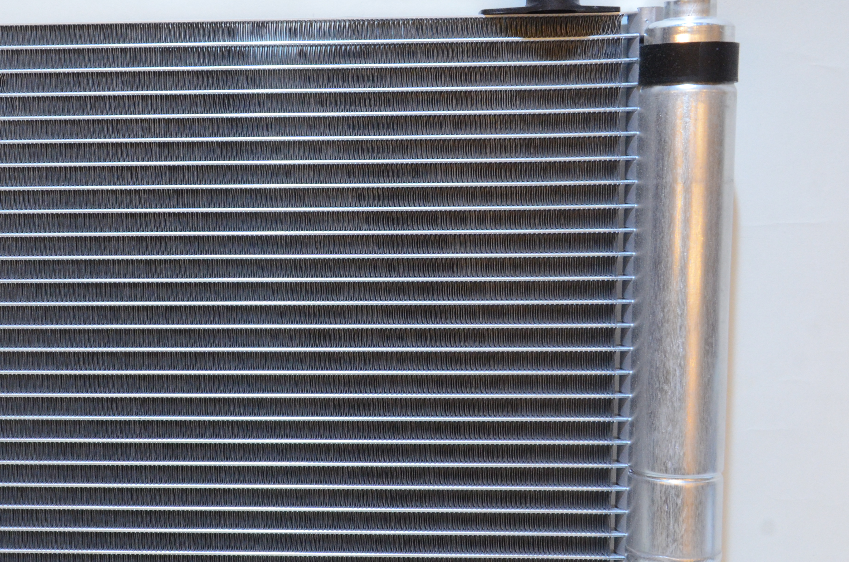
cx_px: 162
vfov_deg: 21.5
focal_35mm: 63
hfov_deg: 31.2
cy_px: 335
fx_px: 1479
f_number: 13
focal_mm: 25
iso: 1250
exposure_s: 1/40
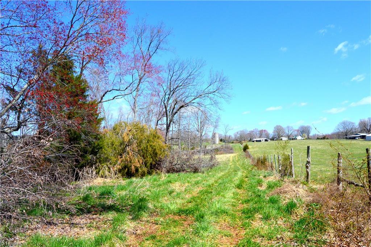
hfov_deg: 67.4
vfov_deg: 47.8
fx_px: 278
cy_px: 124
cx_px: 186
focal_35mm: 27
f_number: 11
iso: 400
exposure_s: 1/500
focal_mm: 18
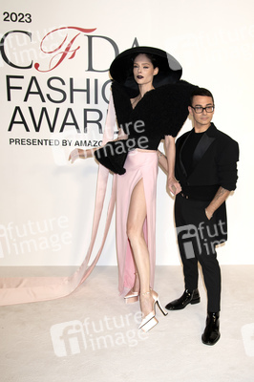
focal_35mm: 30
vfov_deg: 62.0
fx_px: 318
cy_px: 191
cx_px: 127
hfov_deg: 43.5
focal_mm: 30
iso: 400
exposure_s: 1/200
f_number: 5.6
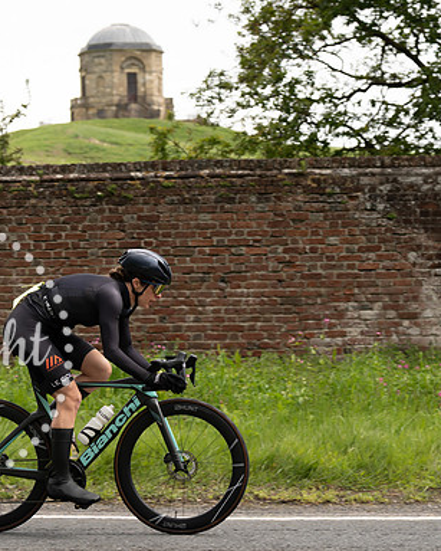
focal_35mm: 121
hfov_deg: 12.8
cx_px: 163
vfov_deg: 15.9
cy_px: 294
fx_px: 1972
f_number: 4.5
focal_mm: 70
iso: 400
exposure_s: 1/1000
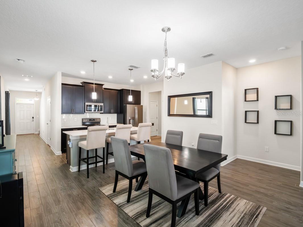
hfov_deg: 94.5
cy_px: 114
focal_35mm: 16
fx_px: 140
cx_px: 152
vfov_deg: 78.1
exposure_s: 1/60
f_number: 5.6
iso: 800
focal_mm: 8
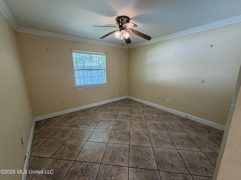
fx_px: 97
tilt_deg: -14.5
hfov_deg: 102.1
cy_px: 90
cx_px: 120
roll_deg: -0.4
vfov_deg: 85.7
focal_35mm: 14
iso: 250
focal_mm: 2.22
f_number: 2.2
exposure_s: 1/60
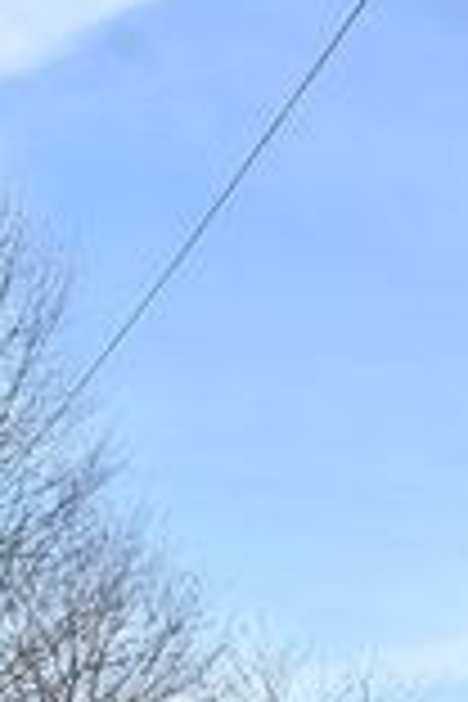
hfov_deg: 10.7
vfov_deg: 17.3
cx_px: -468
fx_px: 2289
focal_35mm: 117
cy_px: 565
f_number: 7.1
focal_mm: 24.5
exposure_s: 1/320
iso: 100
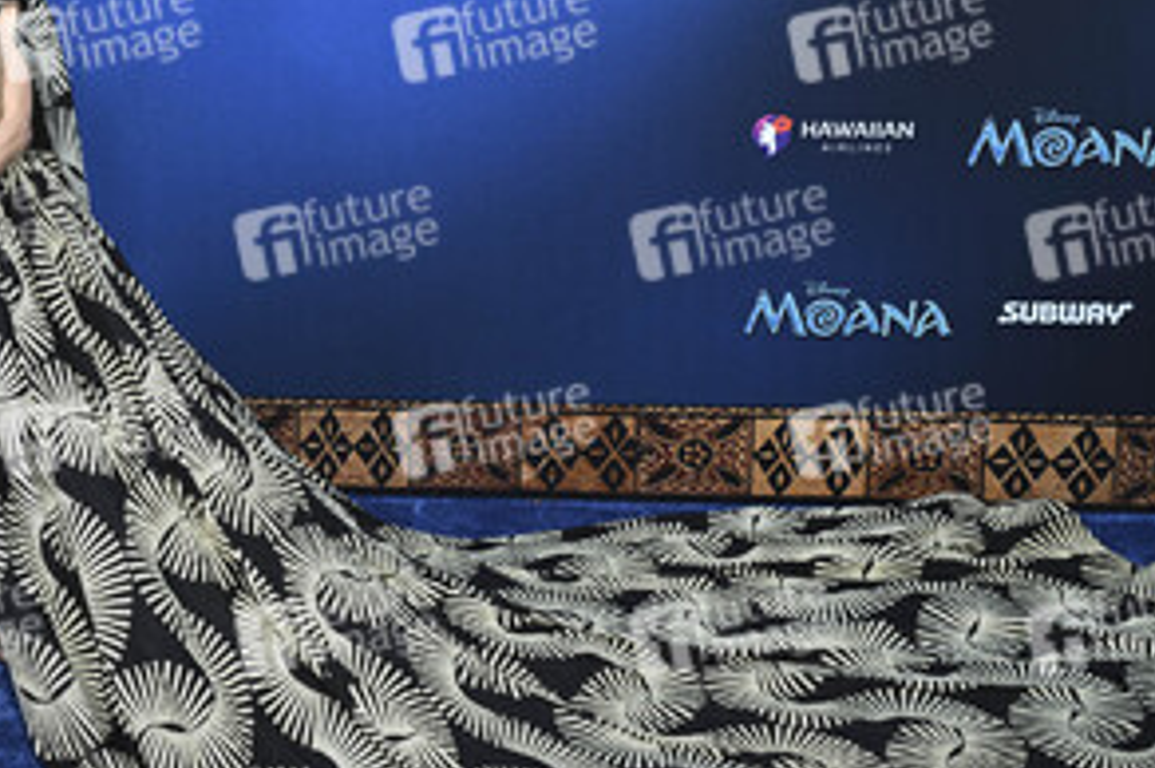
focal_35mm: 54
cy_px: 333
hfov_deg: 36.5
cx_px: 390
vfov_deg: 25.0
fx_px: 1731
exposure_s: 1/250
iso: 1000
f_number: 6.3
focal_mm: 35
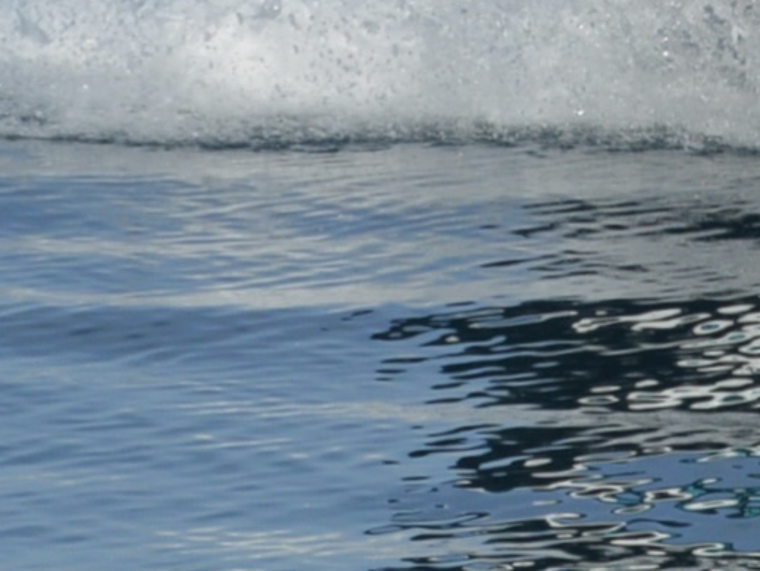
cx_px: 1408
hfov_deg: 6.0
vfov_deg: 4.5
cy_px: -358
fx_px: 7159
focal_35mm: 326
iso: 400
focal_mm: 55
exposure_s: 1/1600
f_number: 6.3
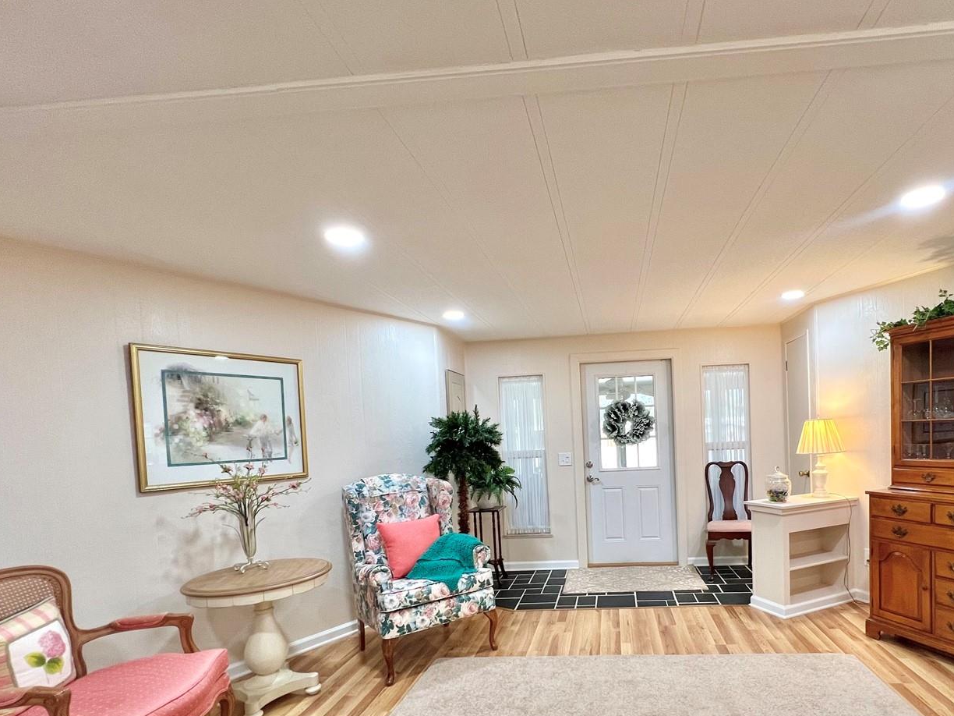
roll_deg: +2.7
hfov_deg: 89.8
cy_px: 453
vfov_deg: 73.3
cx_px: 577
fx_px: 469
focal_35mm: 17
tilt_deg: -2.9
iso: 160
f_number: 1.8
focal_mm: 1.57
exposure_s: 1/120
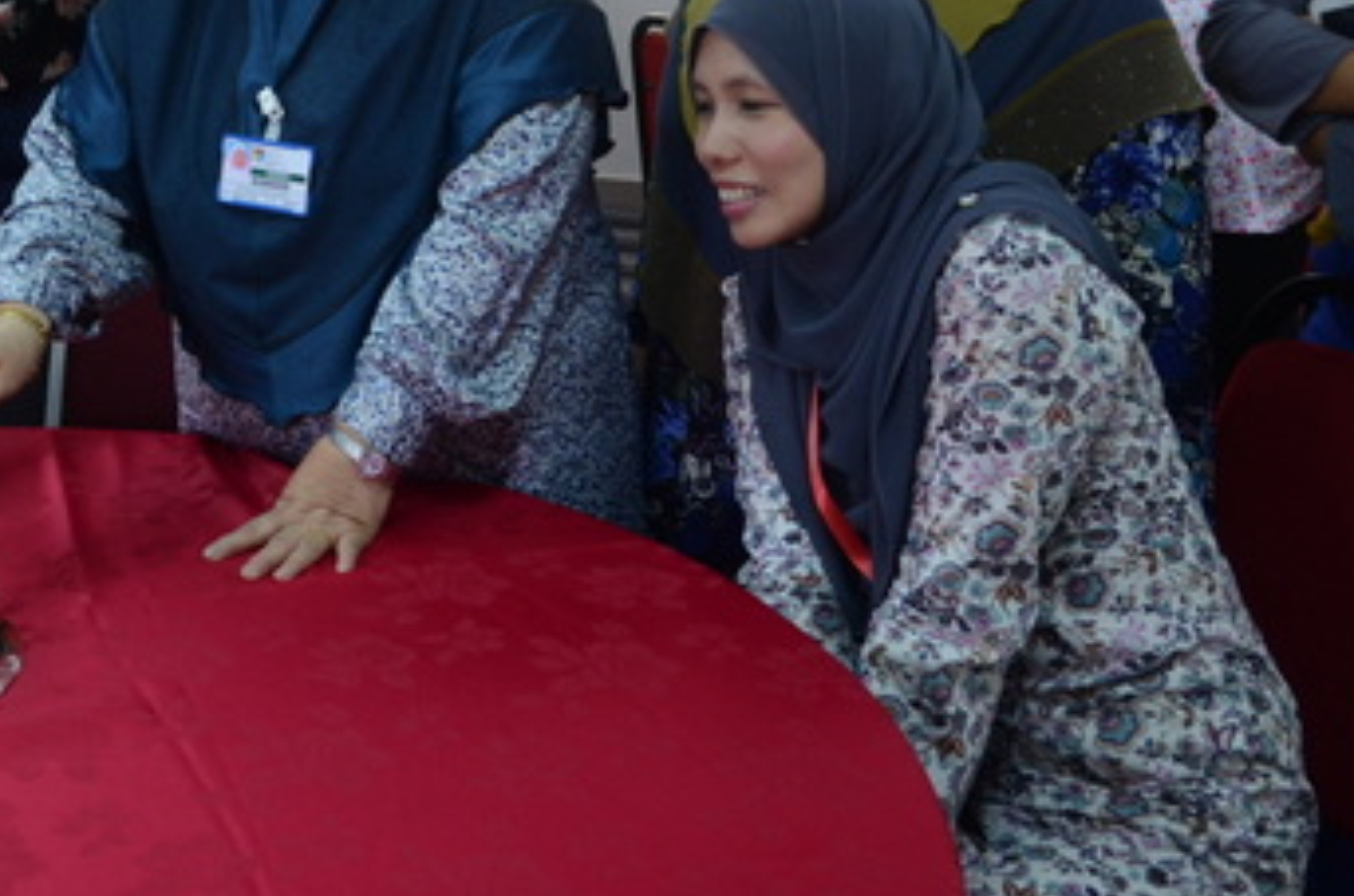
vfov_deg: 23.4
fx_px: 2101
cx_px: 276
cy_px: 67
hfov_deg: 34.6
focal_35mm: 56
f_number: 4
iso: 800
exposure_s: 1/80
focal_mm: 20
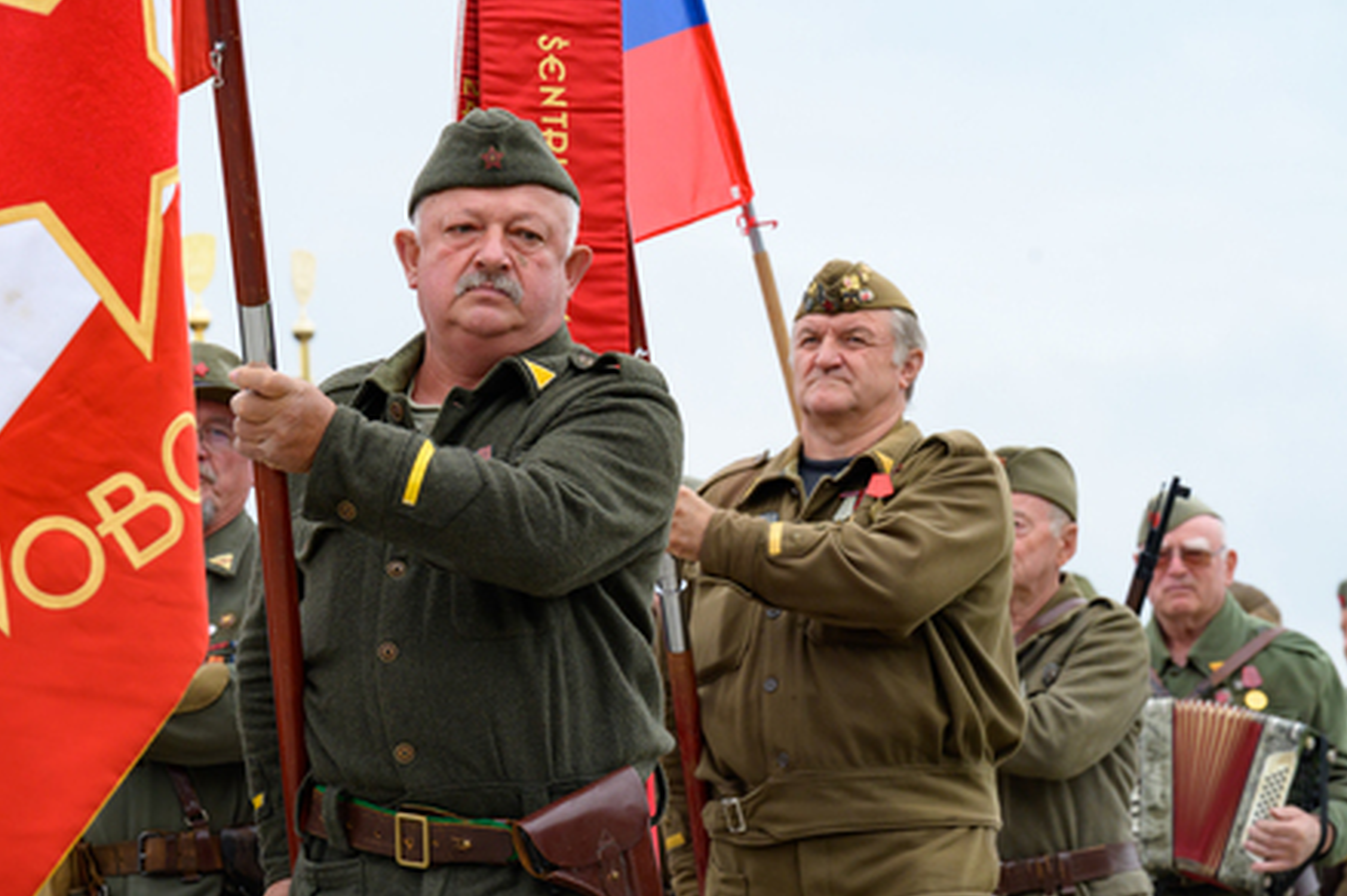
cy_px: 446
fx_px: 4599
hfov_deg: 16.7
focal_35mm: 123
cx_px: 666
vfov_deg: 11.1
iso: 800
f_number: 7.1
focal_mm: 120
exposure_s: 1/1000
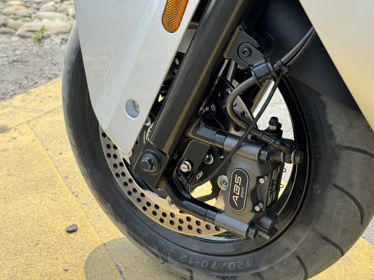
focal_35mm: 48
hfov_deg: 39.7
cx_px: 187
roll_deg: -1.0
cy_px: 140
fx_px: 519
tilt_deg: -25.6
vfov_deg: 30.3
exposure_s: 1/2252
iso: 64
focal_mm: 6.76
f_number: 1.78
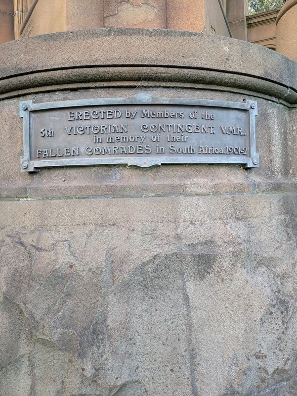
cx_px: 148
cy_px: 198
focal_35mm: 25
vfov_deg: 69.4
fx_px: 286
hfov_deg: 54.9
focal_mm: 5.43
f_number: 1.89
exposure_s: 1/33.3
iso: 88
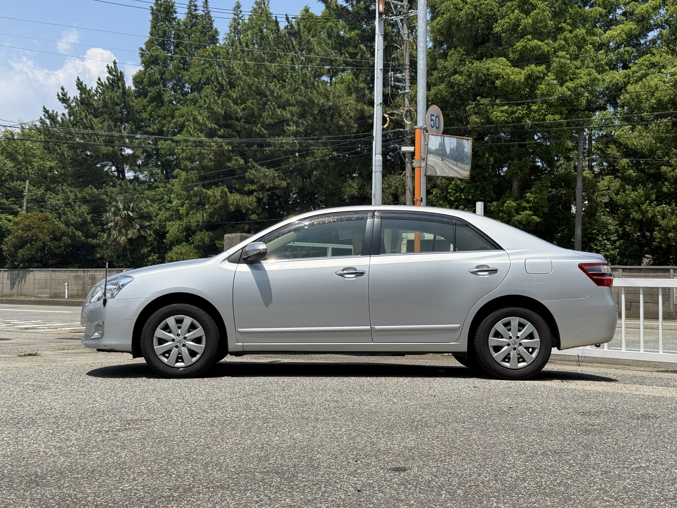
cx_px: 338
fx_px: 939
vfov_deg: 30.3
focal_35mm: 48
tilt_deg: +1.9
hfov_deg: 39.7
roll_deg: -0.4
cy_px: 254
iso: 64
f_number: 1.78
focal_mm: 6.76
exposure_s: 1/6024
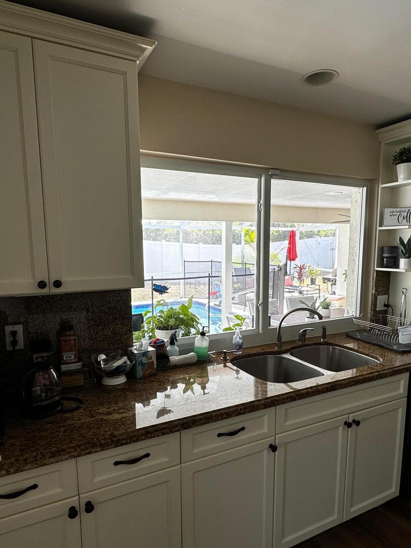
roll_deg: +0.5
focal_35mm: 23
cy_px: 297
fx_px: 364
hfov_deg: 58.9
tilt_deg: -8.6
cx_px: 211
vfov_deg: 73.8
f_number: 2.2
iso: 40
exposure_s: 1/99
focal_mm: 2.22
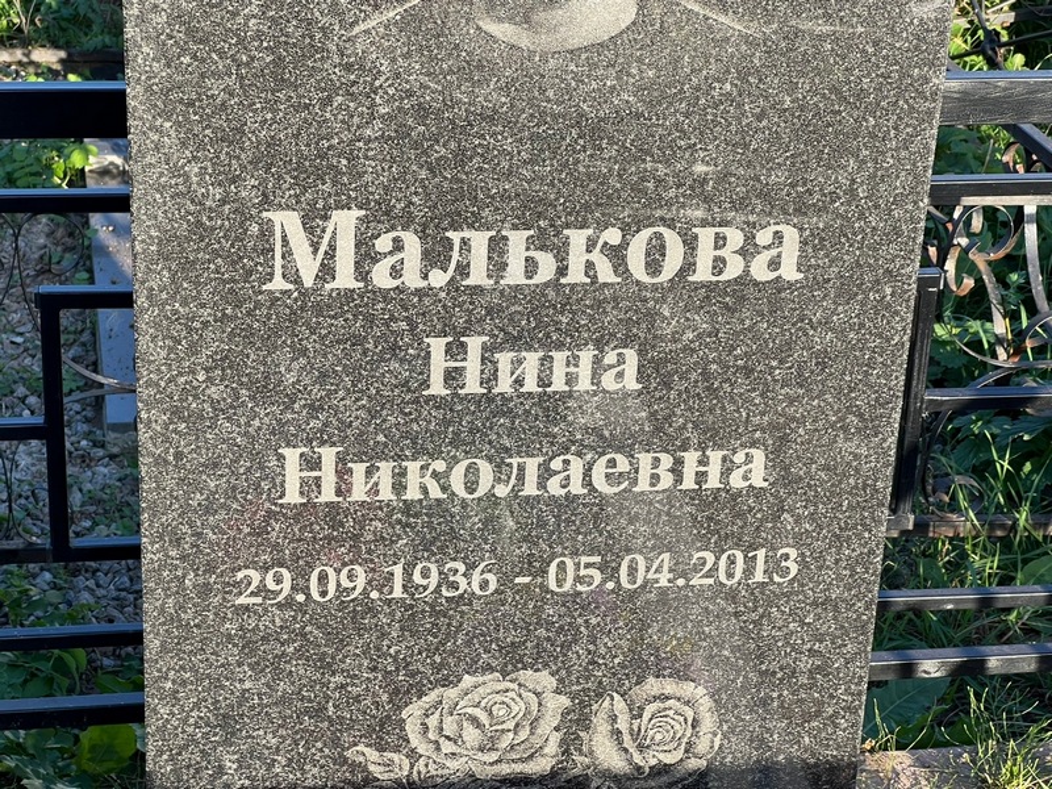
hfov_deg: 25.3
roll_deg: -0.8
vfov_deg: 19.1
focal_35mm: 77
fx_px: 2340
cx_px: 526
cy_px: 394
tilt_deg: -27.4
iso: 32
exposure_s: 1/150
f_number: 2.8
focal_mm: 9
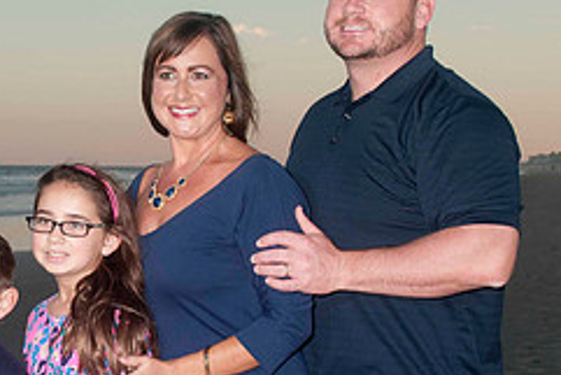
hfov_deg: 16.0
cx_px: 49
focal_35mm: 126
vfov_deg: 10.9
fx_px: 1965
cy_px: 255
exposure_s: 1/160
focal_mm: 35
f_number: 8
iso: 200
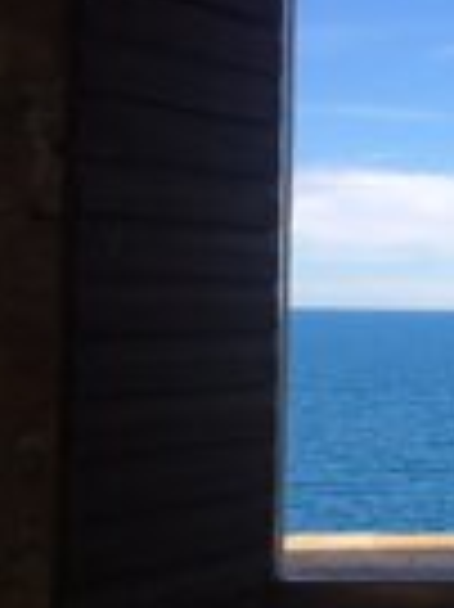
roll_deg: -1.7
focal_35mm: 82
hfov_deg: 17.1
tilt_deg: +2.7
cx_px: 551
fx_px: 1436
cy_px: 254
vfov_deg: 23.8
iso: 25
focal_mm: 4.15
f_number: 2.2
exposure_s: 1/950
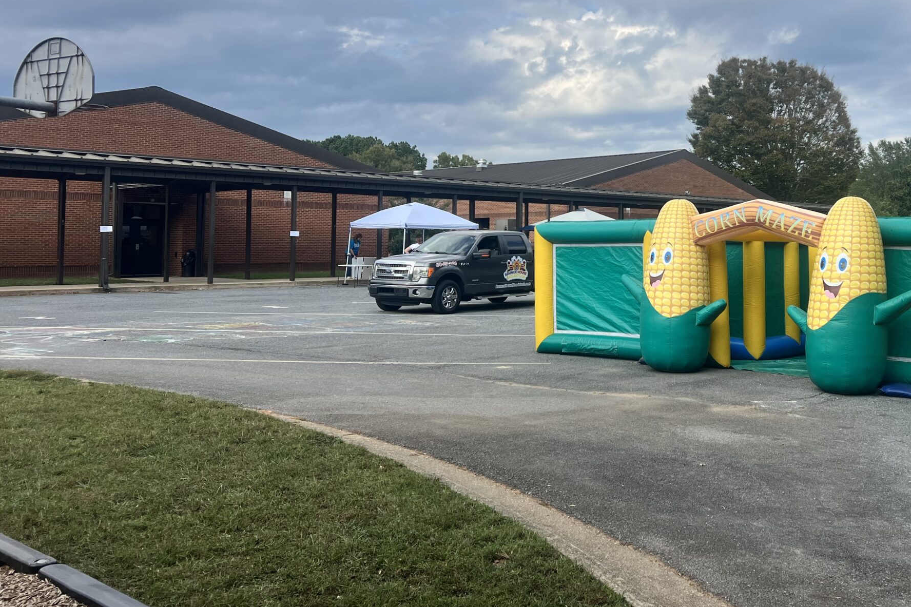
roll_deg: -0.1
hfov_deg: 48.2
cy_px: 189
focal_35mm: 39
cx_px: 648
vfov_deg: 33.8
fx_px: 987
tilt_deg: +2.0
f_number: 1.5
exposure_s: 1/5076
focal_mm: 5.7
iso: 50
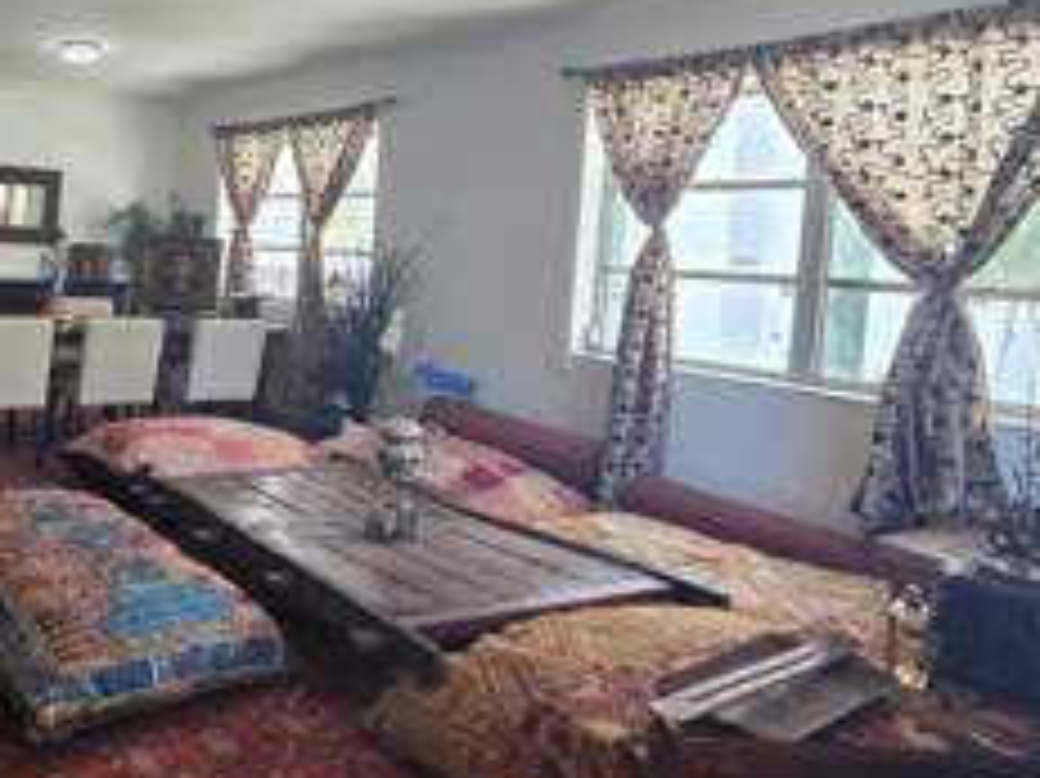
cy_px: 279
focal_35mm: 27
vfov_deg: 50.6
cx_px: 108
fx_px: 811
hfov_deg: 56.6
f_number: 2.2
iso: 200
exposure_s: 1/120
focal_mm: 2.2
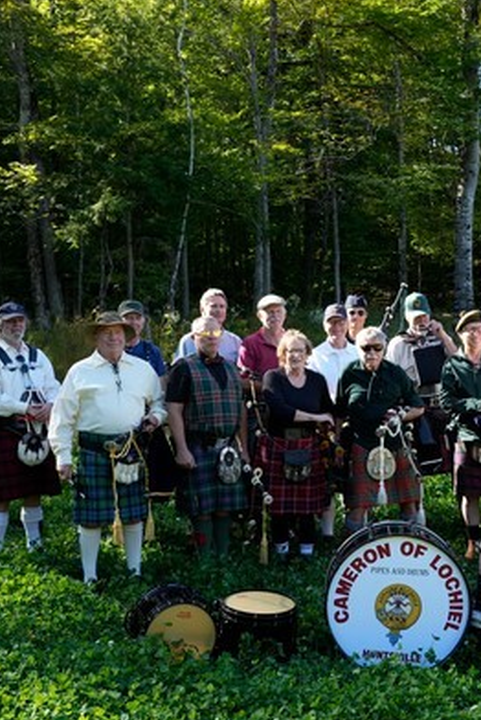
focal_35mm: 52
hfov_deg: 25.7
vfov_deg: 38.2
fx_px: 1040
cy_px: 362
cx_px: 369
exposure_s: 1/400
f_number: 7.1
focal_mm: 34
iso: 800
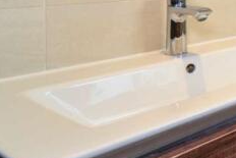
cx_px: 436
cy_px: -33
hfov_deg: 21.5
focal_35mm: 53
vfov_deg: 23.3
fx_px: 348
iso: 400
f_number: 10
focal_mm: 12
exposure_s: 1/20
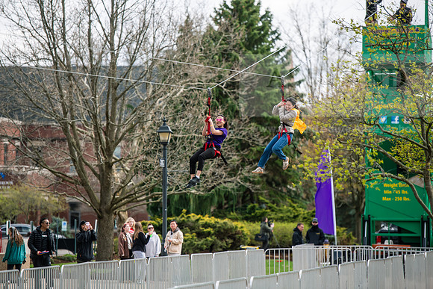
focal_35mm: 185
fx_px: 2226
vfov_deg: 7.4
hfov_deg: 11.1
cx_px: 216
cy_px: 144
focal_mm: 185
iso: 160
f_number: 3.5
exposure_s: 1/1000
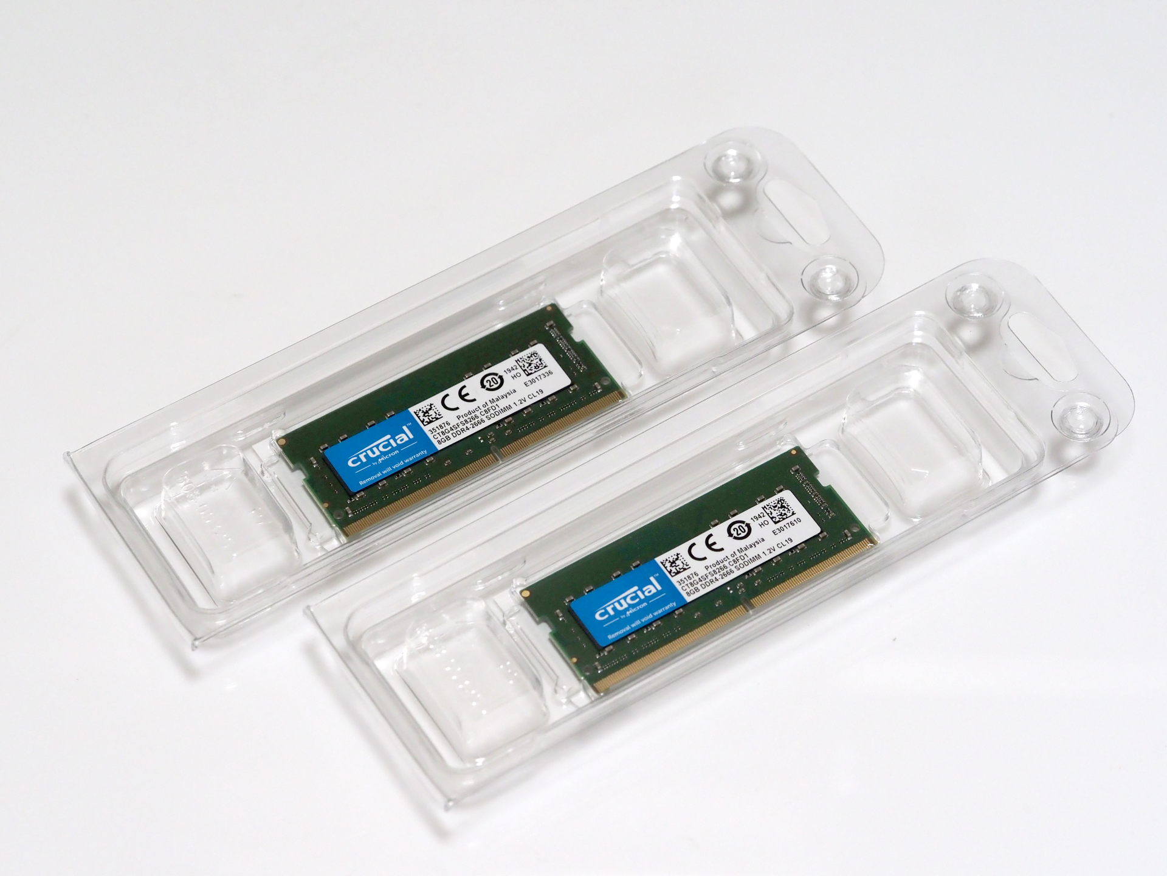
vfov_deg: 12.3
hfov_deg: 16.4
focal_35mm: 120
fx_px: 4046
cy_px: 438
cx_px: 584
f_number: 4.5
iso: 1000
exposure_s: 1/125
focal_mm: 60
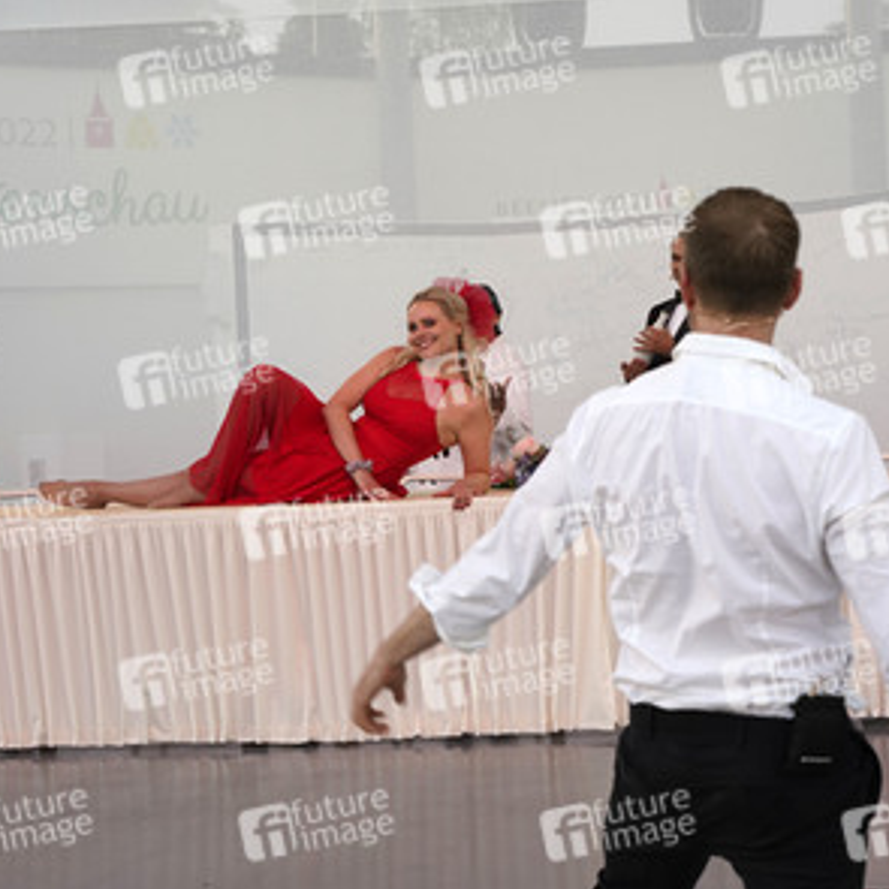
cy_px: 449
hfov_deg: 19.9
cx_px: 538
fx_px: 2528
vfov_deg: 19.9
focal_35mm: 87
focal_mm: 67
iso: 640
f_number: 6.3
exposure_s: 1/250
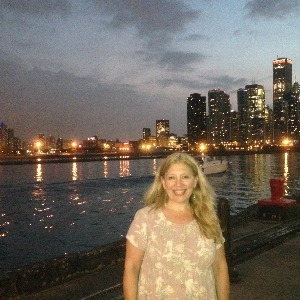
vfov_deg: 38.3
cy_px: 158
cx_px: 160
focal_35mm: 44
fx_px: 431
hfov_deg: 38.3
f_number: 2.4
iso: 800
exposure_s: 1/16
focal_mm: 4.12
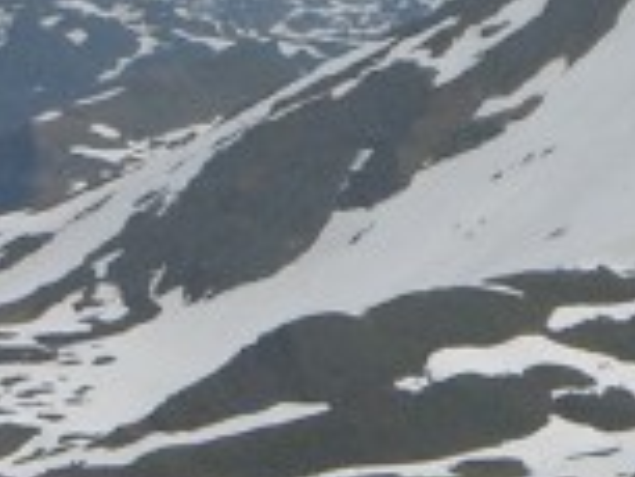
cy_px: 191
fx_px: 9087
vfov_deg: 3.0
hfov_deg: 4.0
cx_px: 390
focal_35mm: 495
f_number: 7.5
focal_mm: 18.8
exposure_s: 1/414
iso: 50
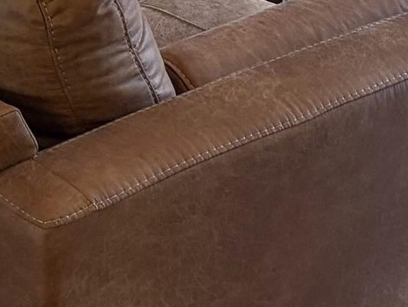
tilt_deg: -9.6
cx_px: 252
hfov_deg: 13.1
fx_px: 1780
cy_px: -408
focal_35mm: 151
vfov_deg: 9.0
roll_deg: -0.4
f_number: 1.6
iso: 200
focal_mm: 5.96
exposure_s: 1/60
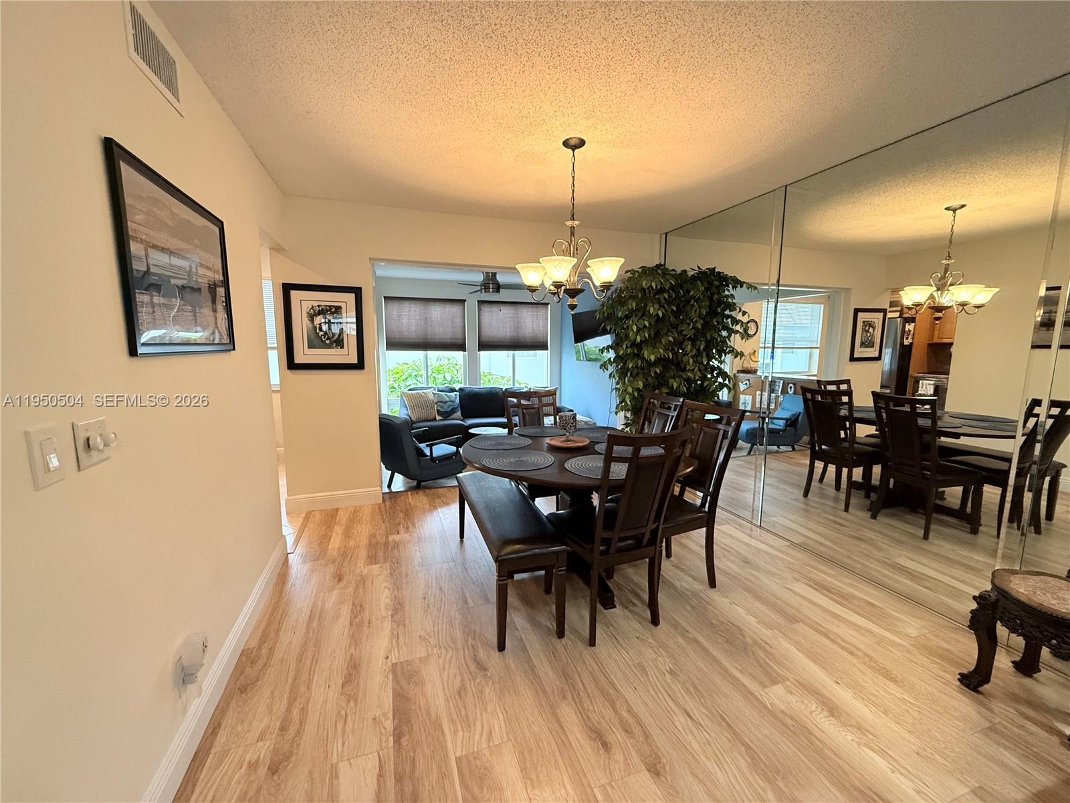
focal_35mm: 14
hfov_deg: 102.1
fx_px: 433
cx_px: 535
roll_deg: +0.3
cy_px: 402
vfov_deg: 85.7
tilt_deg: -7.3
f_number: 2.2
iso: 500
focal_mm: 2.22
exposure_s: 1/120
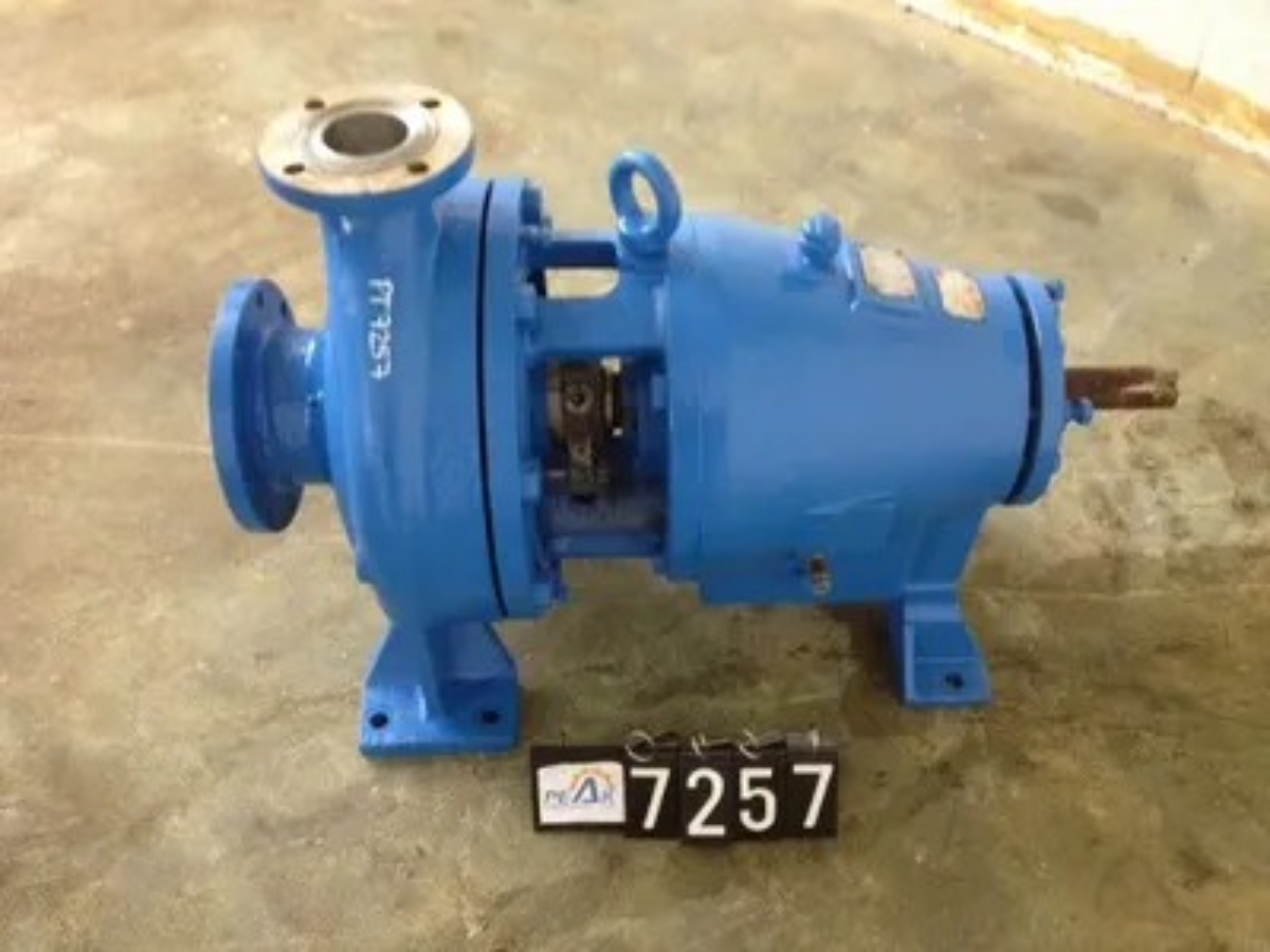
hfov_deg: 52.6
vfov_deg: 40.7
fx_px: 1284
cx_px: 635
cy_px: 476
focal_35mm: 35
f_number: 2.4
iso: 400
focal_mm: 4.28
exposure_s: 1/17
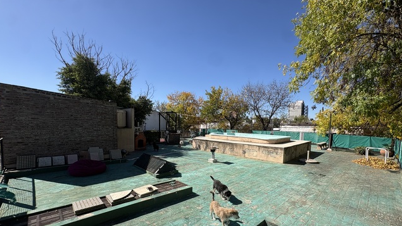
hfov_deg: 99.4
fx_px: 171
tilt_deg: -3.0
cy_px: 134
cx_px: 205
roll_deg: -0.3
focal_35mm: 16
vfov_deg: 66.5
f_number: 2.2
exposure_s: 1/1789
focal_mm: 2.22
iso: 50
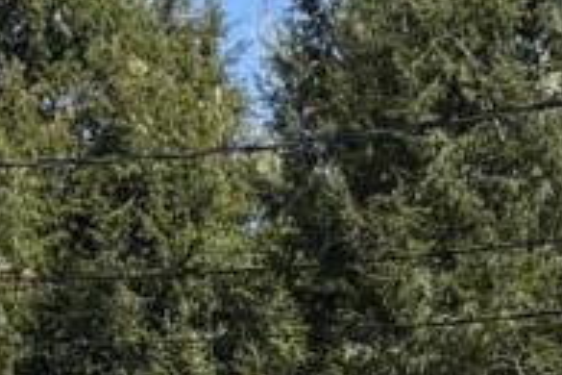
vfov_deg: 4.4
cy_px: 1693
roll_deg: -0.2
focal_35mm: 277
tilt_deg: -4.1
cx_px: 314
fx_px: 4324
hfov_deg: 7.4
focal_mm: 5.96
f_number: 1.6
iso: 50
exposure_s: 1/2012
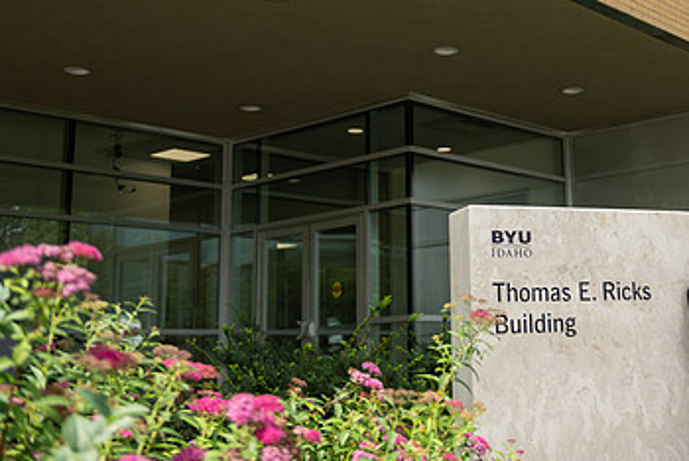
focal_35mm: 53
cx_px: 522
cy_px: 157
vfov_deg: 25.4
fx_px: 1015
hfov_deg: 36.6
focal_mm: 32
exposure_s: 1/1250
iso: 100
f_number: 2.8
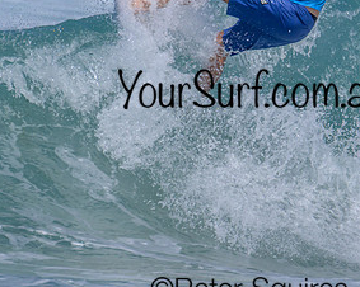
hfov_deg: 1.1
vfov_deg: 0.9
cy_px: 37
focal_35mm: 1718
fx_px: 18292
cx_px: 333
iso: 450
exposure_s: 1/2000
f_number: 11
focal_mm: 660
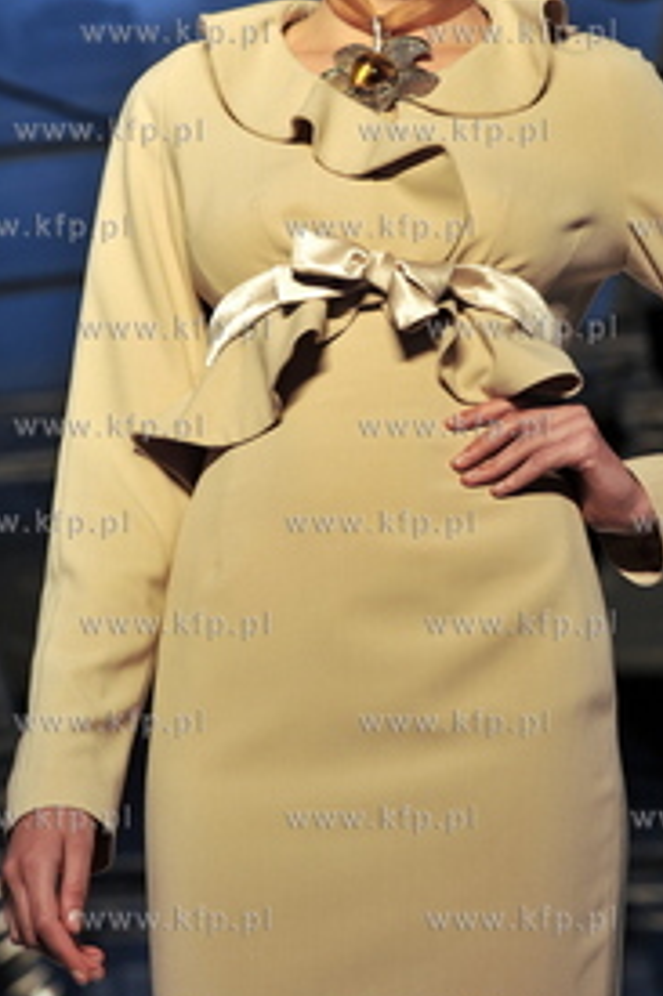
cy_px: 322
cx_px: 406
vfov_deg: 9.7
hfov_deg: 6.5
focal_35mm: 211
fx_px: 5836
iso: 1000
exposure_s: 1/500
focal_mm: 145
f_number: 9
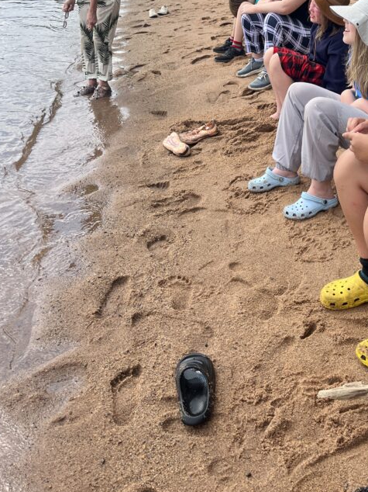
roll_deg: -1.8
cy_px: 102
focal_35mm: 42
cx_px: 254
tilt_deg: -17.8
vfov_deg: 42.9
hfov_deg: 33.9
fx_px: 596
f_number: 1.6
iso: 50
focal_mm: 5.1
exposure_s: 1/1580
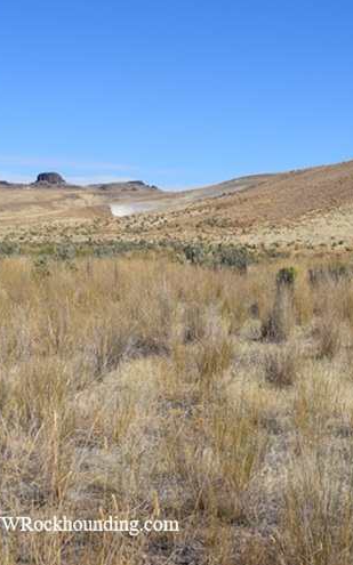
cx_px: 358
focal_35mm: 51
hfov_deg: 24.1
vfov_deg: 39.6
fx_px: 786
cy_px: 283
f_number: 11
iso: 200
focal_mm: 22
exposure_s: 1/500
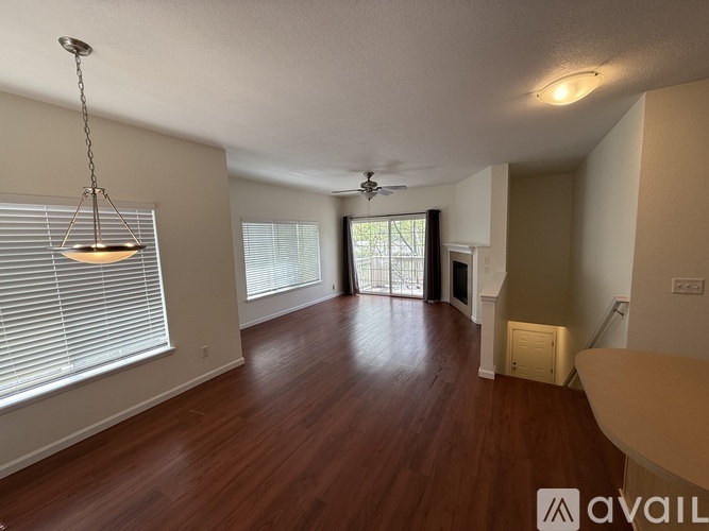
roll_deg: +2.2
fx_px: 287
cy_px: 266
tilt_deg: -4.8
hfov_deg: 102.1
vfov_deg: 85.7
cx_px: 354
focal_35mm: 14
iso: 80
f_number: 2.2
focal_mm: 2.22
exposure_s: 1/120
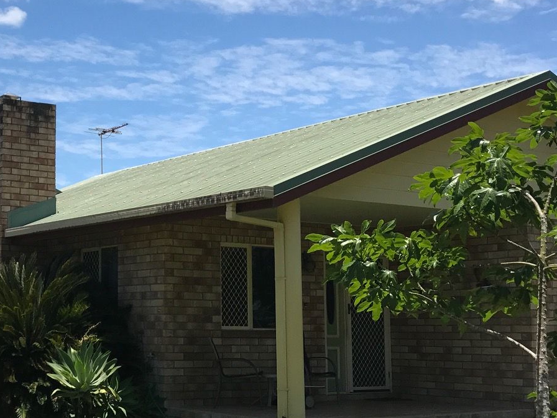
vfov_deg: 23.3
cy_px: 227
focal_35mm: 63
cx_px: 93
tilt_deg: +5.5
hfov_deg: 29.8
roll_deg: -0.4
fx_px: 1014
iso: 20
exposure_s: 1/2336
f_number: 1.8
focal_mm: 3.99
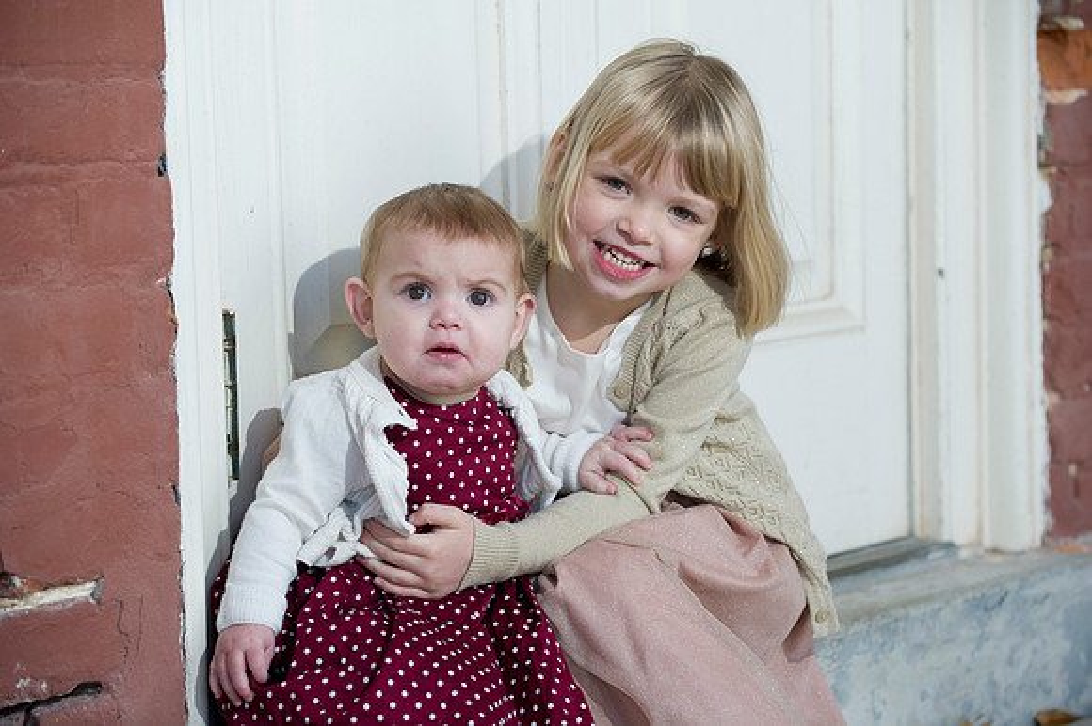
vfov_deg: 11.8
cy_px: 363
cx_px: 546
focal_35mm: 116
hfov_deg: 17.7
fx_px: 3517
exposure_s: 1/200
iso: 250
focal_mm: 116
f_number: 4
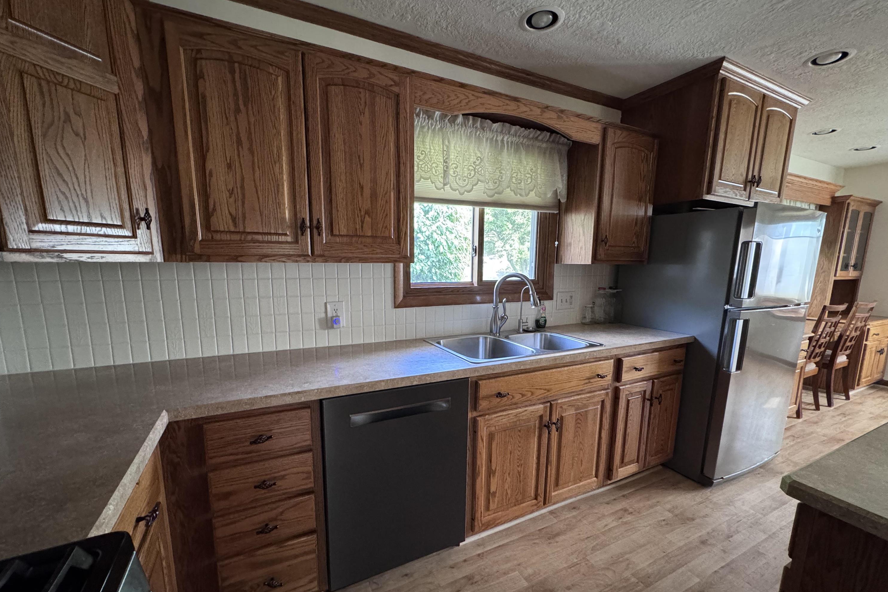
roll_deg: -0.5
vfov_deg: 77.2
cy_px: 322
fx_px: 370
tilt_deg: -9.5
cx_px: 439
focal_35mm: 15
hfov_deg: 100.4
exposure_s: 1/60
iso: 800
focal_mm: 2.22
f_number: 2.2
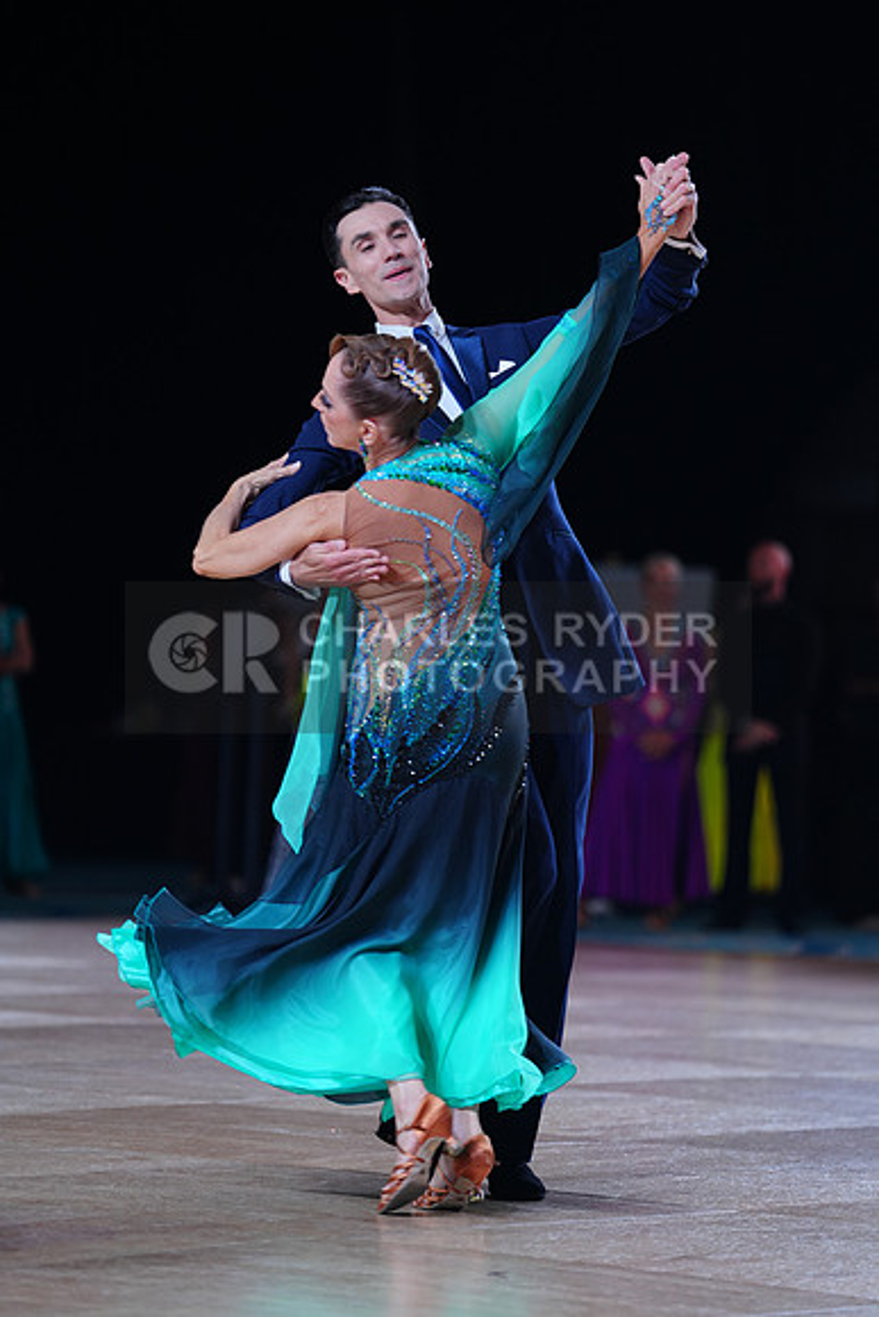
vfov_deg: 13.3
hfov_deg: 8.9
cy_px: 658
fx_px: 5636
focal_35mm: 154
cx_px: 440
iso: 500
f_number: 2.8
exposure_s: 1/500
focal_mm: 154
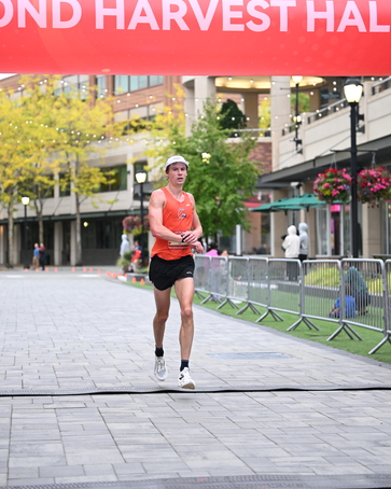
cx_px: 197
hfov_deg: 18.5
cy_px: 209
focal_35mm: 83
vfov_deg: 23.0
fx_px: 1201
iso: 1600
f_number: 2.8
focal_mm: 73
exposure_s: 1/800
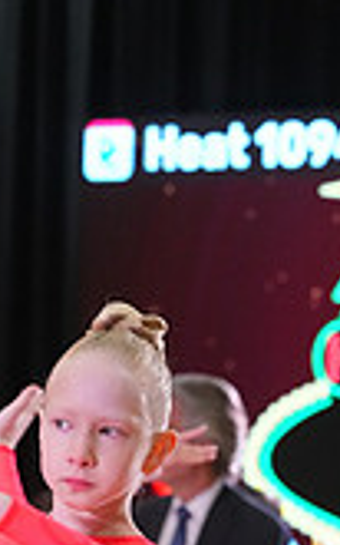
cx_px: 5
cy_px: 793
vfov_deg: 4.3
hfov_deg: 2.7
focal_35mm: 484
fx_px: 7182
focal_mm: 135
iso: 4000
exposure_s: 1/200
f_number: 6.3
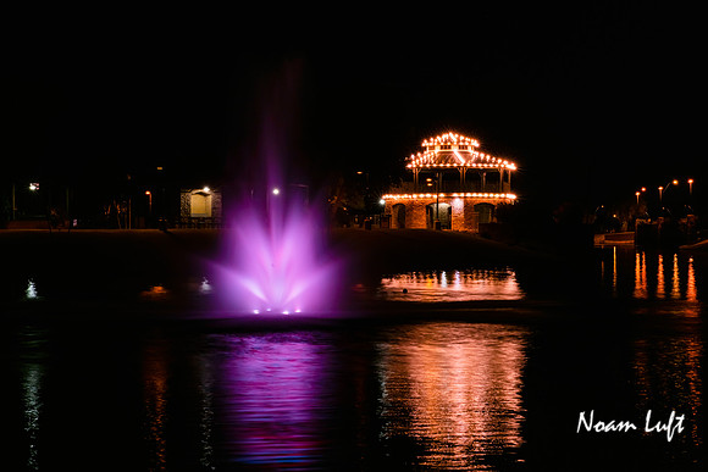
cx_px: 306
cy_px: 236
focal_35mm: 76
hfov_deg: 26.5
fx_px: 1502
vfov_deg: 17.9
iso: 80
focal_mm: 65
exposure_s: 2.5
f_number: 20
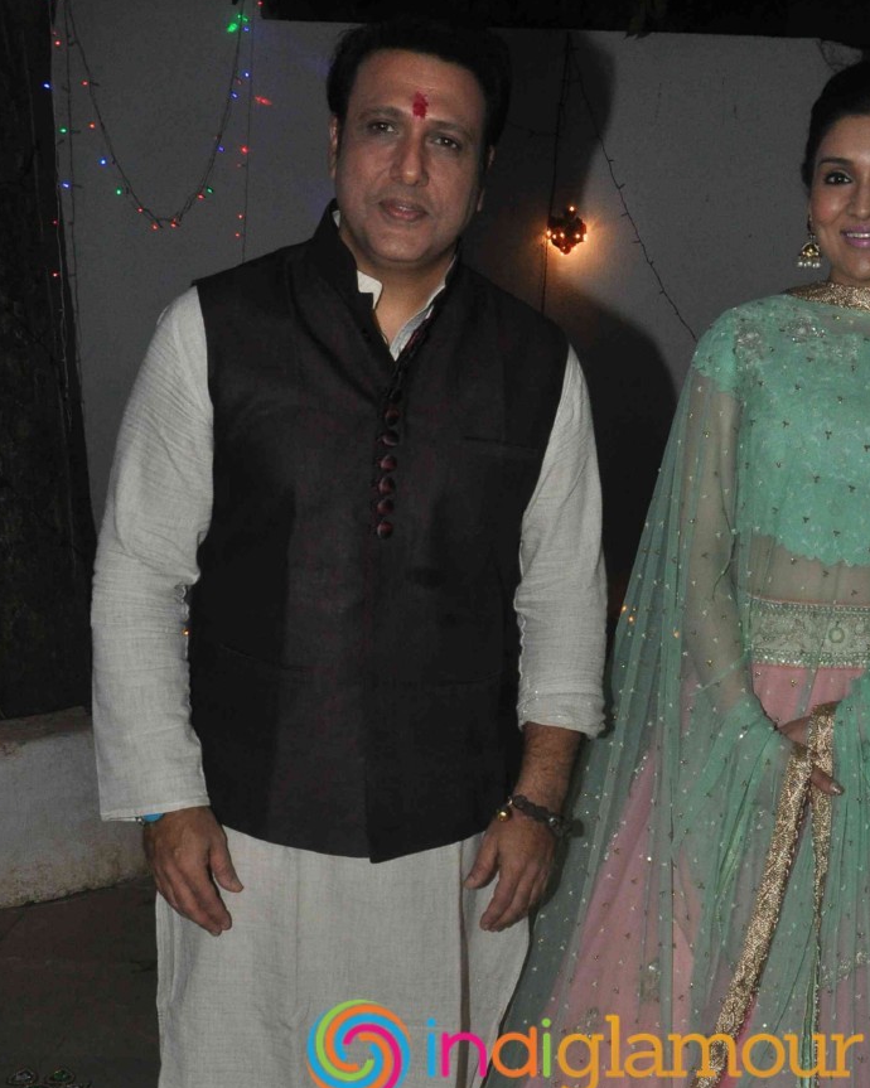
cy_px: 802
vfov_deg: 34.1
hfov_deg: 27.9
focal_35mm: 54
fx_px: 1739
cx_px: 584
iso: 800
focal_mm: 22
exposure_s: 1/200
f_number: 10
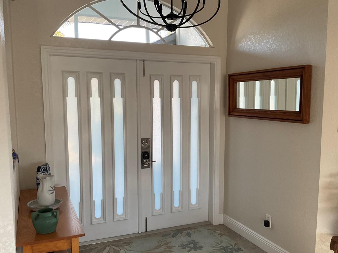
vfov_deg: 40.6
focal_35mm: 35
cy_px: 142
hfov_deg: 52.6
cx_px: 181
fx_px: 342
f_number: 1.8
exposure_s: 1/120
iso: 64
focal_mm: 3
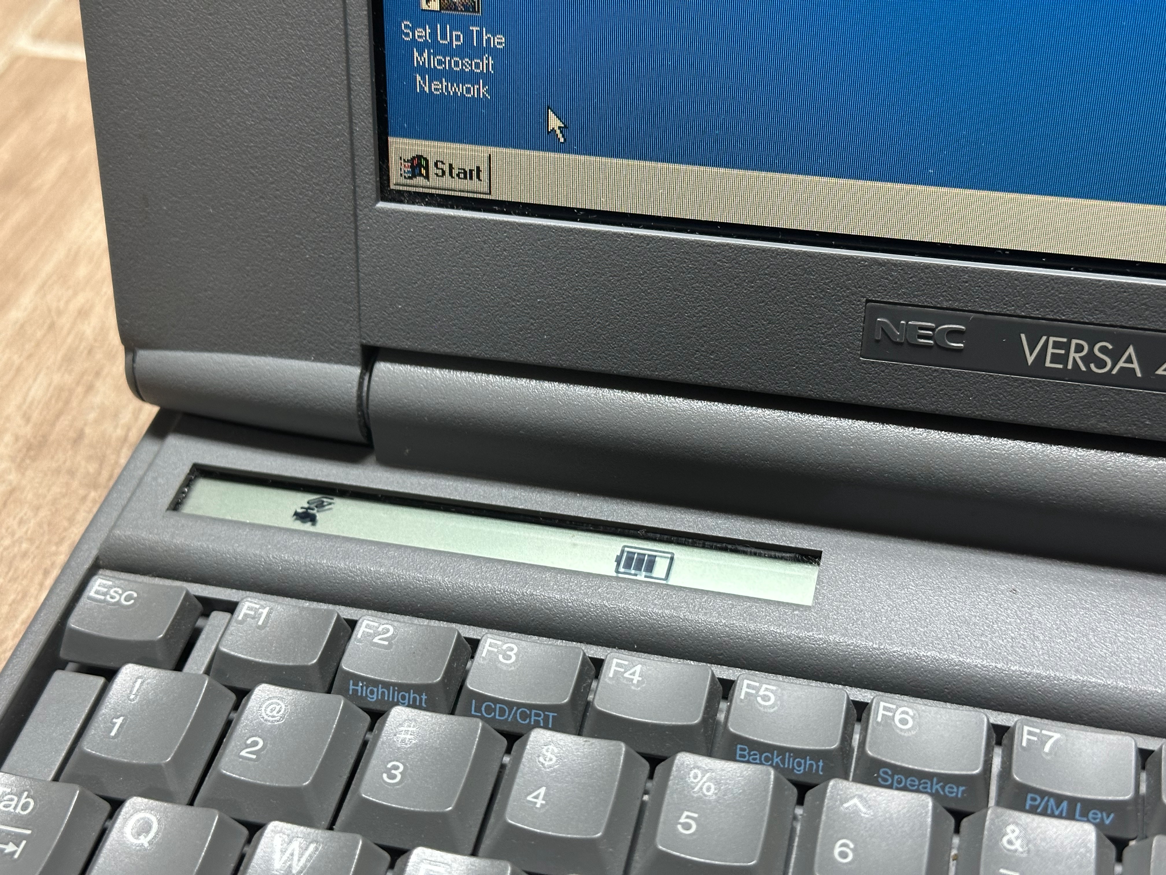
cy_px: 438
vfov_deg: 30.3
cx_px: 583
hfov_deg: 39.7
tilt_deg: -45.2
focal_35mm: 48
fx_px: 1617
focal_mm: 6.86
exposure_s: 1/60
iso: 250
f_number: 1.78
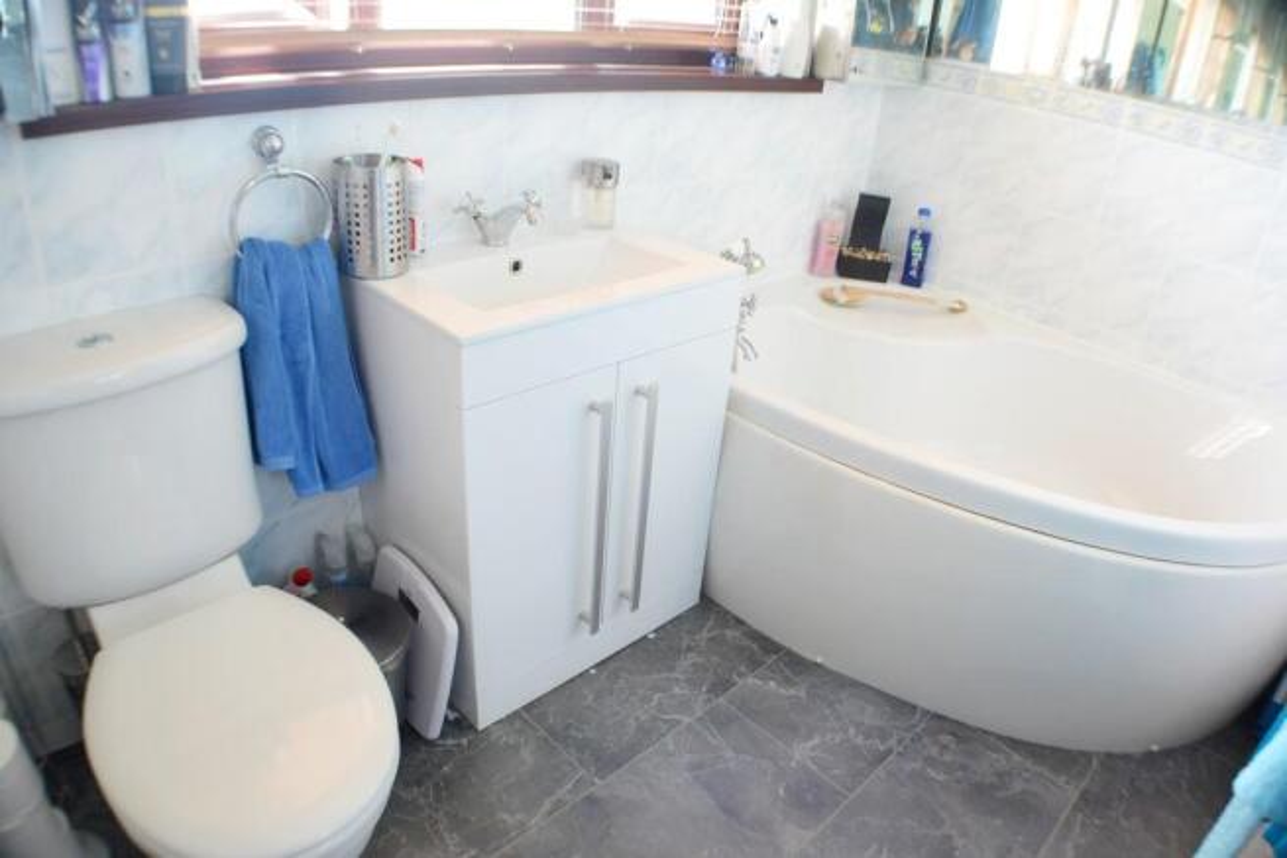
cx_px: 644
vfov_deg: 48.0
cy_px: 429
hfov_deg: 67.4
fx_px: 965
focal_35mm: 27
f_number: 3.5
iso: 400
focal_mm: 18
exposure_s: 1/50
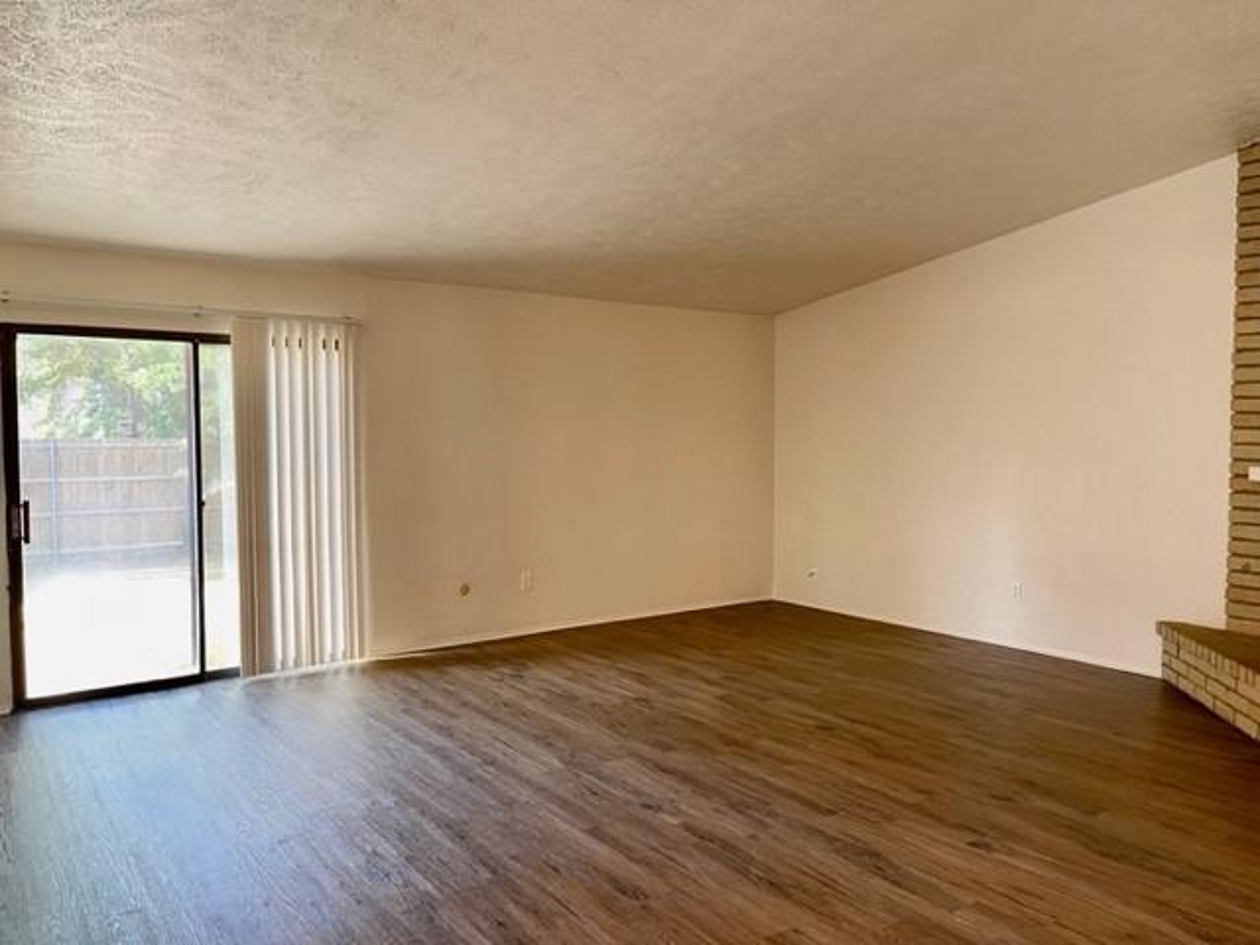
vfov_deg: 53.1
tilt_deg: -3.4
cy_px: 472
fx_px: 946
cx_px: 630
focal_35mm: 26
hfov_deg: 67.3
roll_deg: +0.4
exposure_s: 1/60
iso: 125
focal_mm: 5.1
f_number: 1.6
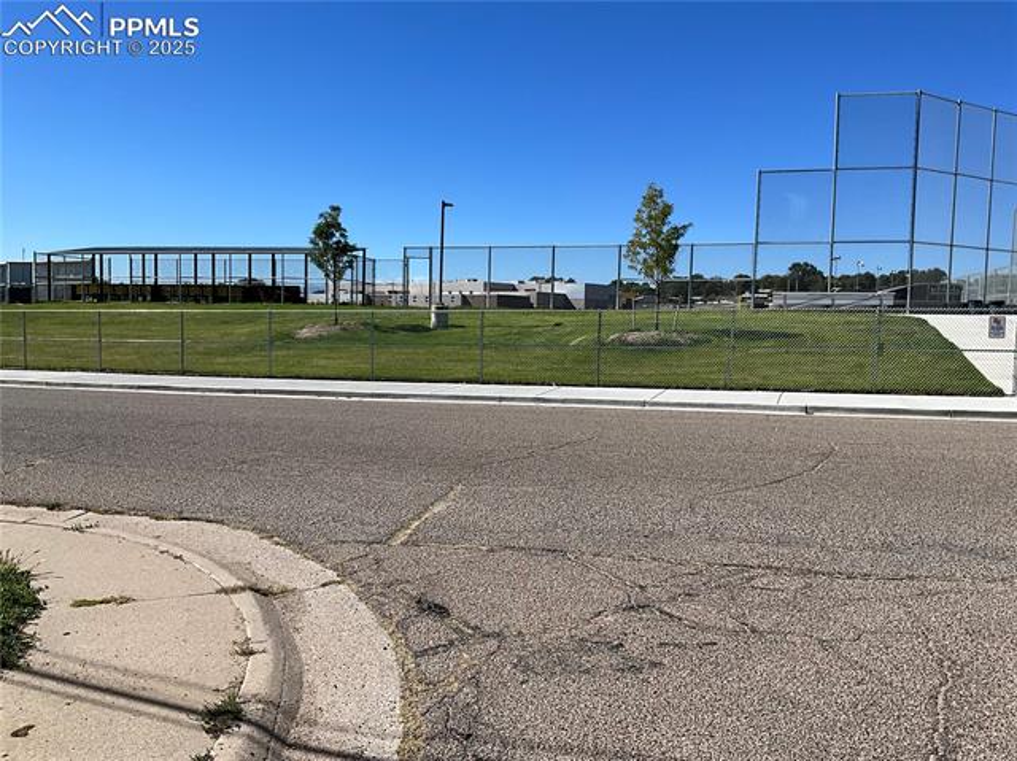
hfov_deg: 61.7
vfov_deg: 48.2
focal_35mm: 29
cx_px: 508
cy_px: 380
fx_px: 851
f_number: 1.8
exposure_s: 1/2538
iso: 25
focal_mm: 3
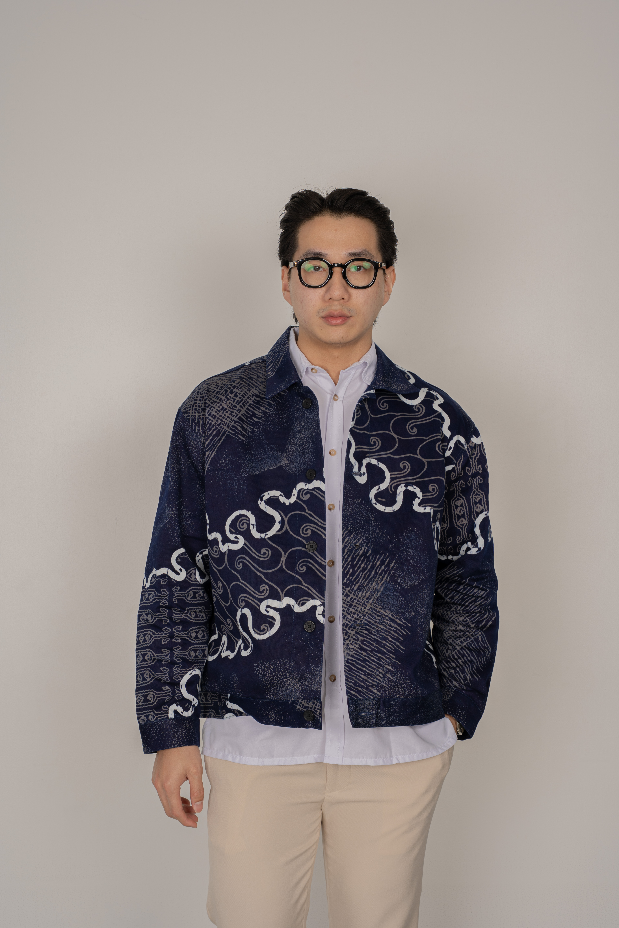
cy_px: 464
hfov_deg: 24.4
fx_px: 1431
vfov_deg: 35.9
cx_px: 310
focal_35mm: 56
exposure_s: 1/160
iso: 125
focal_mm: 55.5
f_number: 10
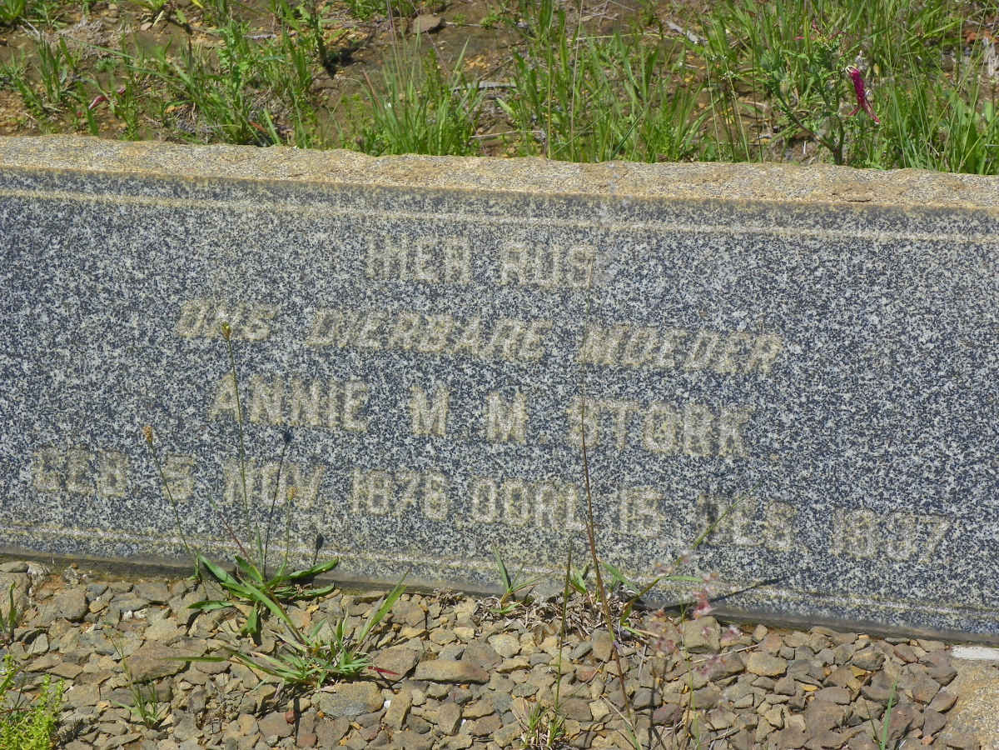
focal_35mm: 95
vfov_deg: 15.6
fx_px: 2742
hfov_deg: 20.7
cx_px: 500
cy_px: 375
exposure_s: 1/320
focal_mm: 16.9
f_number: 5.6
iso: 64
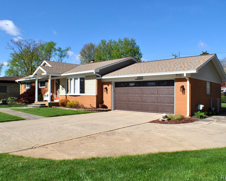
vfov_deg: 39.2
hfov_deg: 47.9
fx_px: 254
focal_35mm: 38
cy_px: 90
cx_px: 109
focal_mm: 22
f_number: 9.5
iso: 200
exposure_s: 1/750
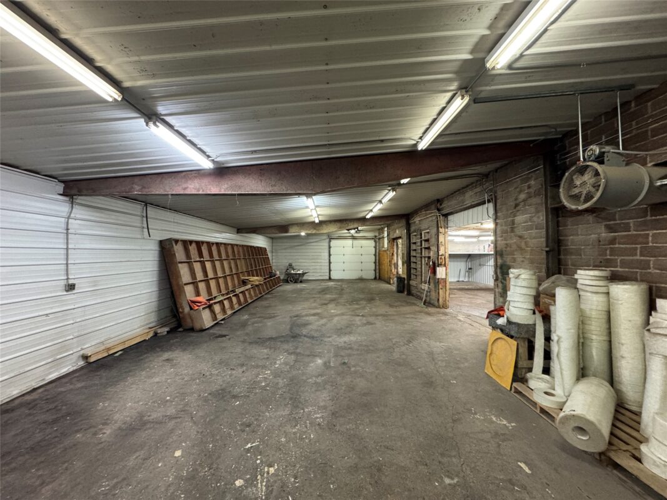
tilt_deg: -0.3
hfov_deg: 102.1
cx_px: 334
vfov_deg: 85.7
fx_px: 270
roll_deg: -0.4
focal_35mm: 14
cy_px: 250
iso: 500
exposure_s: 1/60
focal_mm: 2.22
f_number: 2.2
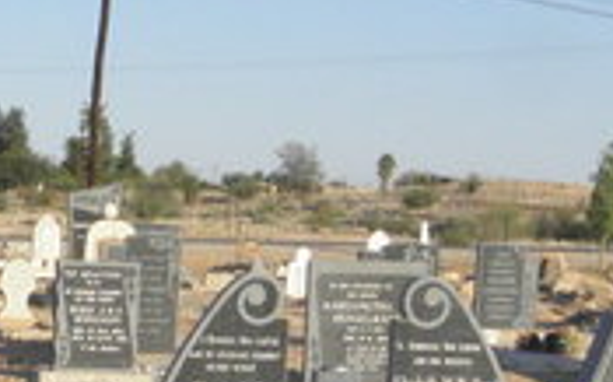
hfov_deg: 15.4
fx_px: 2103
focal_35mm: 126
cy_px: 729
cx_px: -298
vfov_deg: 9.7
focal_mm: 4.6
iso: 200
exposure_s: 1/640
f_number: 6.3
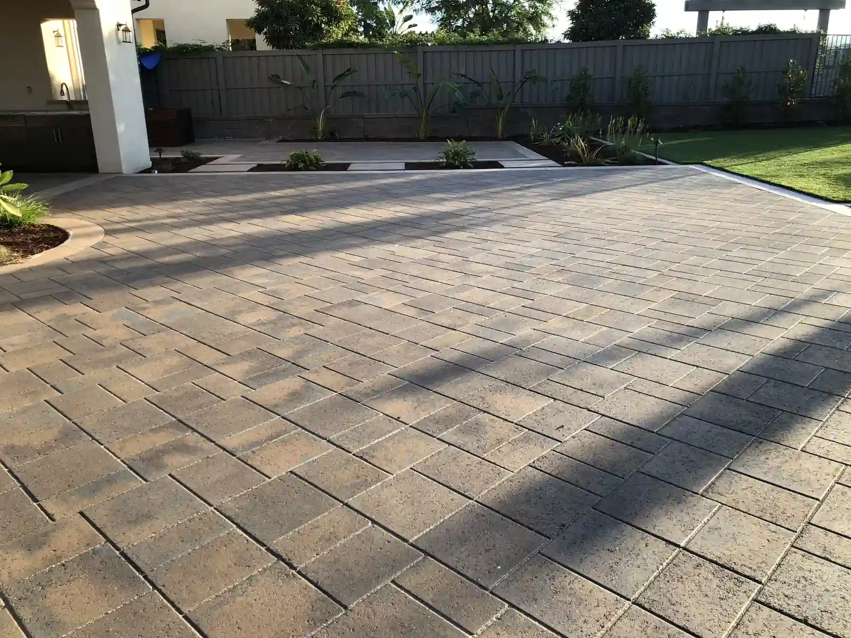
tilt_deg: -19.6
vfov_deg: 48.2
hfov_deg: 61.7
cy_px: 319
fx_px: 713
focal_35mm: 29
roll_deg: +0.7
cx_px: 426
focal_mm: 3.99
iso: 20
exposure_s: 1/284
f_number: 1.8
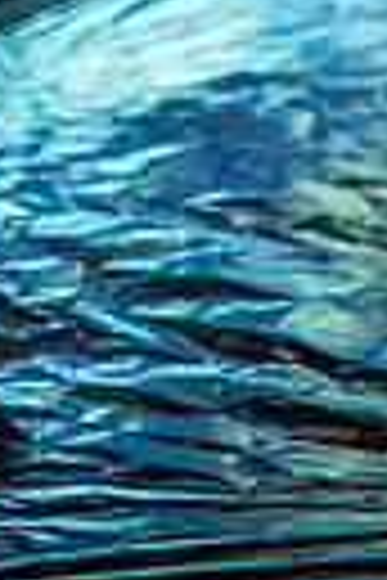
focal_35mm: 405
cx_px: -112
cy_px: -387
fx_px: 6530
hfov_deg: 3.4
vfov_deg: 5.0
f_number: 2.8
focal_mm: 116
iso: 1600
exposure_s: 1/640
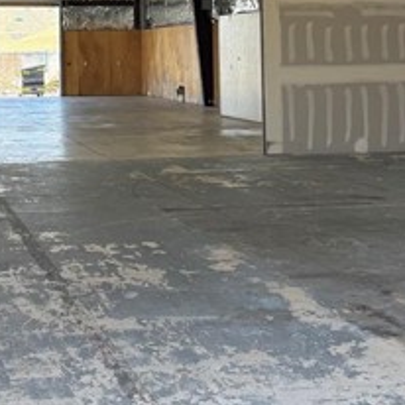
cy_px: 31
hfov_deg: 25.6
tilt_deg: +2.7
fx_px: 874
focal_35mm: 66
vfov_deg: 25.2
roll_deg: +0.7
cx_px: 69
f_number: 1.78
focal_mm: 6.76
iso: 100
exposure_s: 1/521
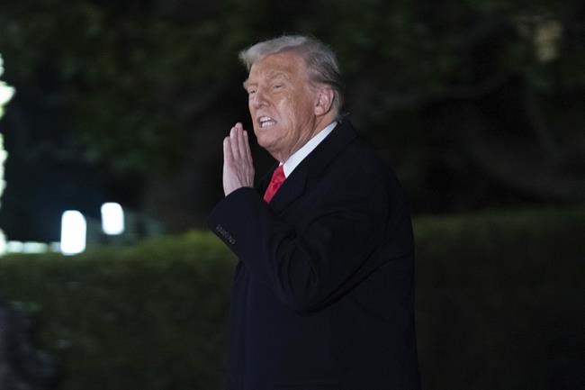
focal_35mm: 159
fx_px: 2583
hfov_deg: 12.9
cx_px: 292
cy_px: 195
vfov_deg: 8.6
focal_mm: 159
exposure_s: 1/50
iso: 8000
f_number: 3.2
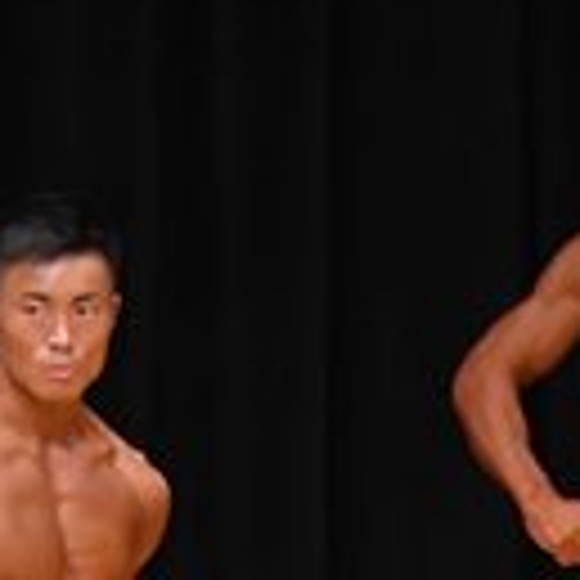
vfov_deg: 2.0
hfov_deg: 2.0
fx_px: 16871
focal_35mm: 890
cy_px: 733
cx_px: 1162
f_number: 5.6
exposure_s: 1/400
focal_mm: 116
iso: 3200
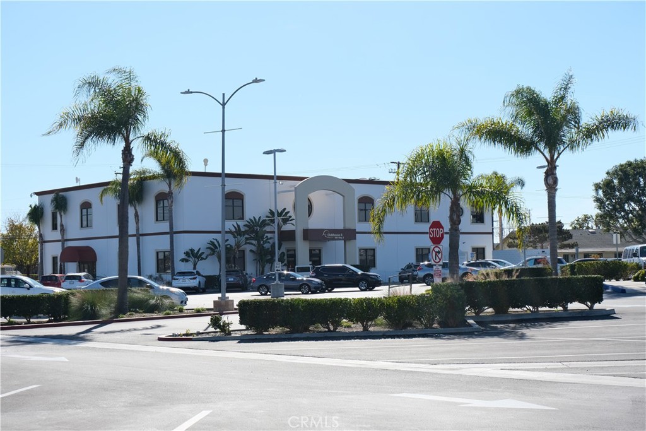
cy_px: 216
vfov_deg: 23.4
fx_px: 1041
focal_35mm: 58
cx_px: 323
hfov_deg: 34.5
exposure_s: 1/1000
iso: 320
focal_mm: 38.5
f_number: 5.6
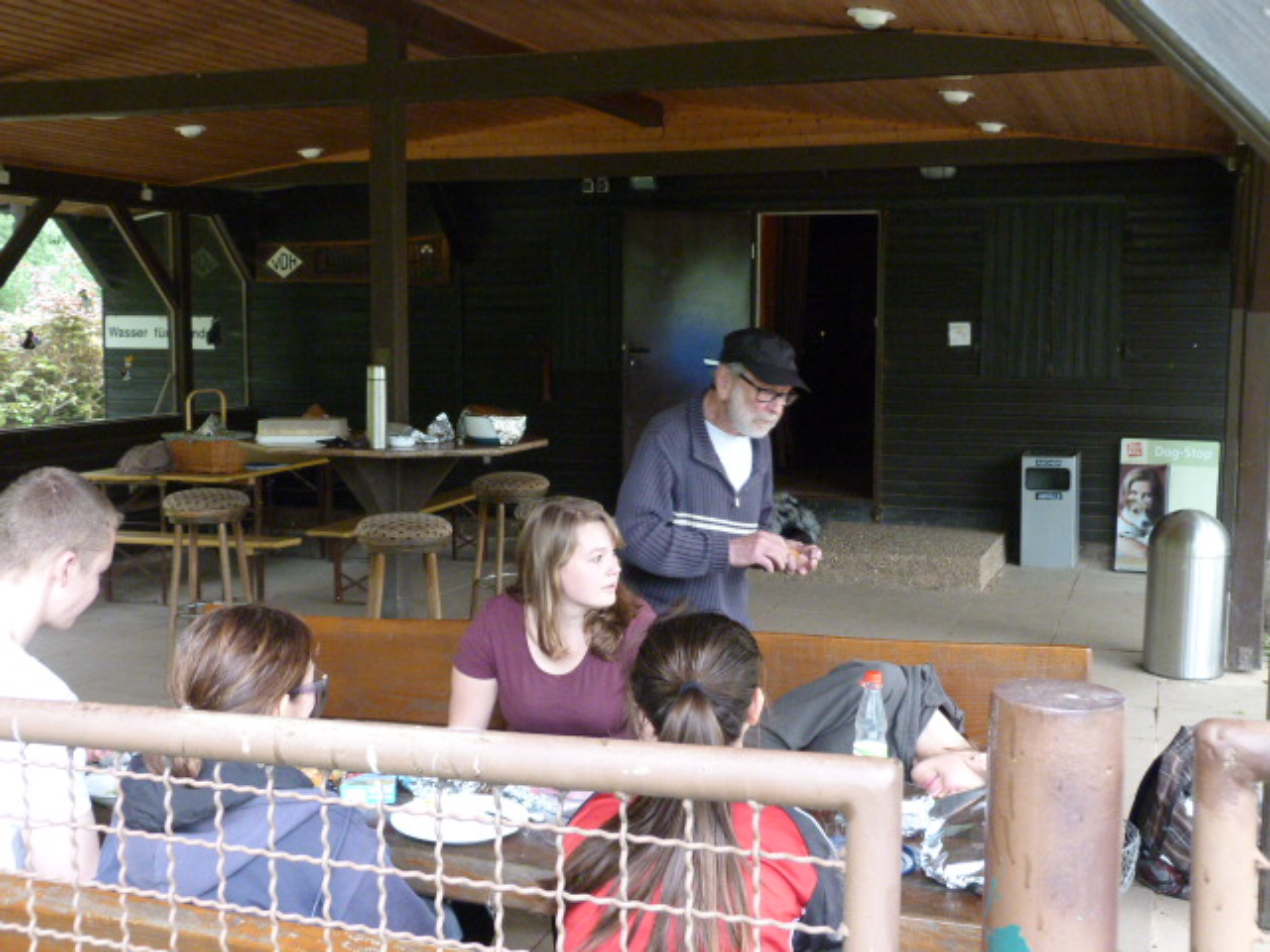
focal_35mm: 41
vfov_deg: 35.1
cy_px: 476
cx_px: 635
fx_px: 1504
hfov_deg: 45.8
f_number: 3.2
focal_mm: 7.4
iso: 640
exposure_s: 1/125
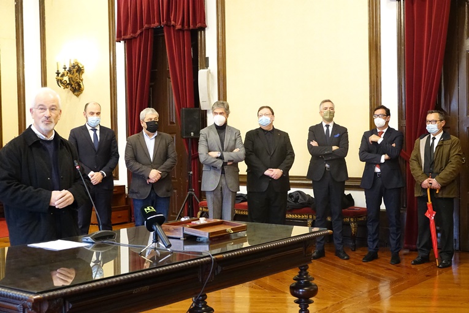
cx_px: 234
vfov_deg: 27.0
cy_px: 156
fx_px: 651
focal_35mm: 50
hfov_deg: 39.6
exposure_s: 1/125
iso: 3200
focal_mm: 18.21
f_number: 3.2
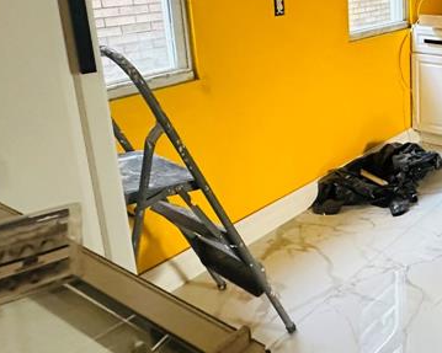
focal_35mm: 39
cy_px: 58
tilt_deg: -11.5
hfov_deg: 39.9
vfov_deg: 36.6
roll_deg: +0.1
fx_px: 510
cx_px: 462
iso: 800
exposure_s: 1/60
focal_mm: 2.22
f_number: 2.2
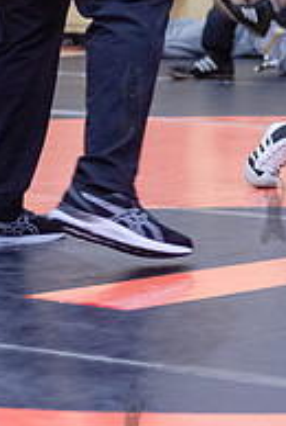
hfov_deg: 4.7
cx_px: 557
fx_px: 3420
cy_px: 98
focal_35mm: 288
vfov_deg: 7.1
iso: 4000
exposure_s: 1/320
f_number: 3.5
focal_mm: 86
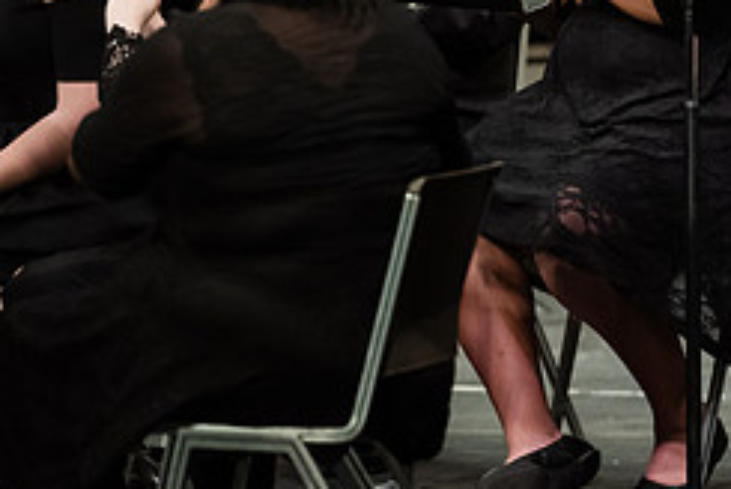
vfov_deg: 1.9
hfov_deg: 2.9
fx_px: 14434
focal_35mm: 710
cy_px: 174
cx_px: 841
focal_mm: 300
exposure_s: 1/250
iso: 3200
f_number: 3.2
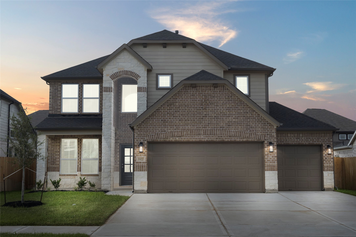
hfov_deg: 40.3
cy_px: 118
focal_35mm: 49
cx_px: 178
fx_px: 485
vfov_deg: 27.5
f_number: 9
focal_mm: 33
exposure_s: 1/80
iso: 320
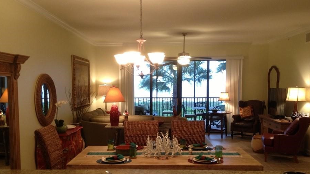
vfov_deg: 27.6
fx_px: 353
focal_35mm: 43
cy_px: 114
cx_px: 150
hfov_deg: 47.3
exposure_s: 1/20
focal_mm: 4.28
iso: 125
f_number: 2.4
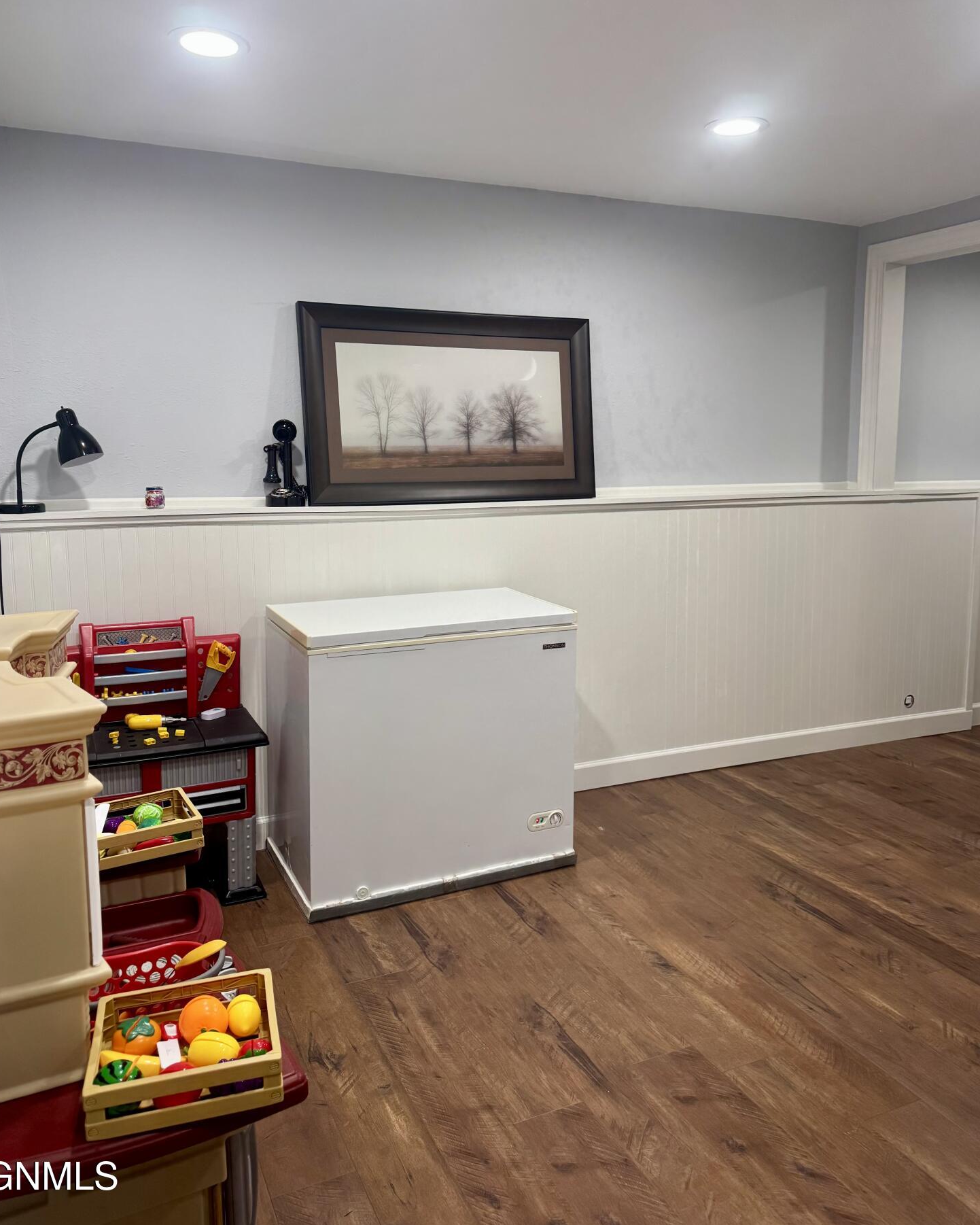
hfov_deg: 54.9
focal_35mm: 26
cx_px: 490
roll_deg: +0.2
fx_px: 942
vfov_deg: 65.9
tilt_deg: -7.0
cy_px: 559
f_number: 1.78
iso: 200
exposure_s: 1/120
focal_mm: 6.76
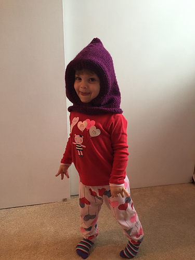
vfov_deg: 61.7
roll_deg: -0.3
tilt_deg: -15.2
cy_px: 130
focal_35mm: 29
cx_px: 98
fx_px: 218
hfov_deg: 48.2
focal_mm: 4.15
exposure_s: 1/30
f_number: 2.2
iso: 125
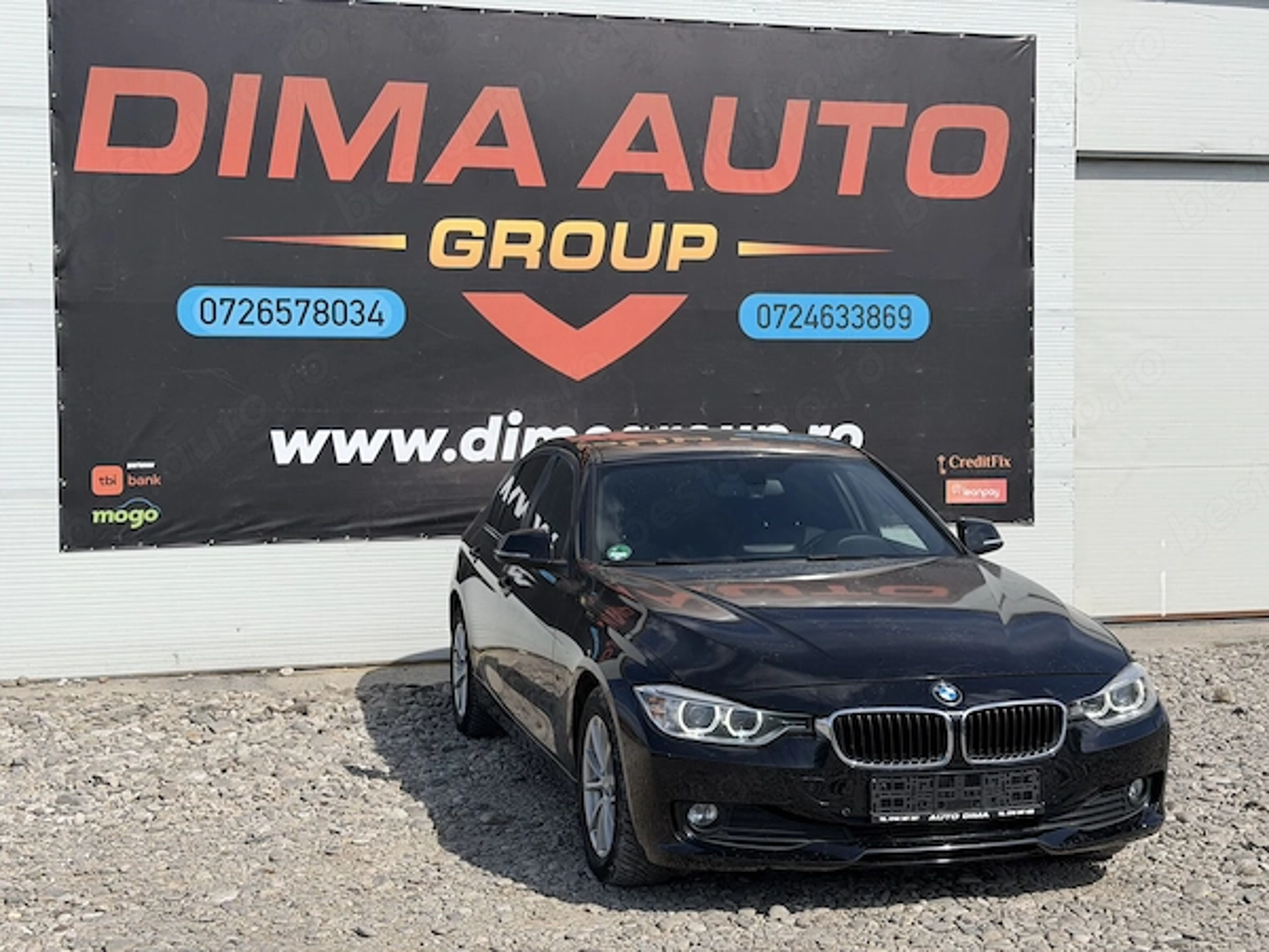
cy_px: 476
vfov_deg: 30.3
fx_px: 1760
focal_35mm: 48
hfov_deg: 39.7
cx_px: 634
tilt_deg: -1.4
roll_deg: +0.6
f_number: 1.78
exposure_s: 1/5587
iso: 64
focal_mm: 6.76
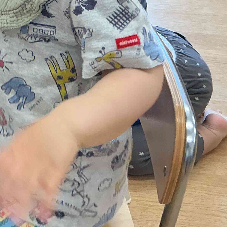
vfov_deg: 19.6
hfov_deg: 19.5
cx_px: -23
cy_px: -21
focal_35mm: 85
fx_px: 631
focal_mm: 3
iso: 64
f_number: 1.8
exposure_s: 1/120
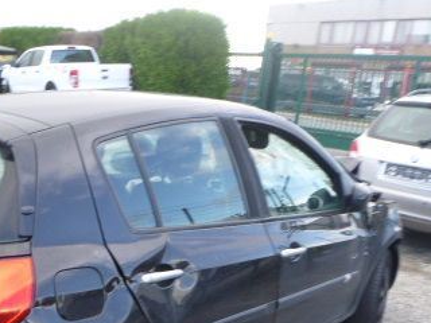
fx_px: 623
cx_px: 97
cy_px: 269
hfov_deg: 37.1
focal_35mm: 50
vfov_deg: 28.3
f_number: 3.9
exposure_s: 1/60
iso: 100
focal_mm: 4.5
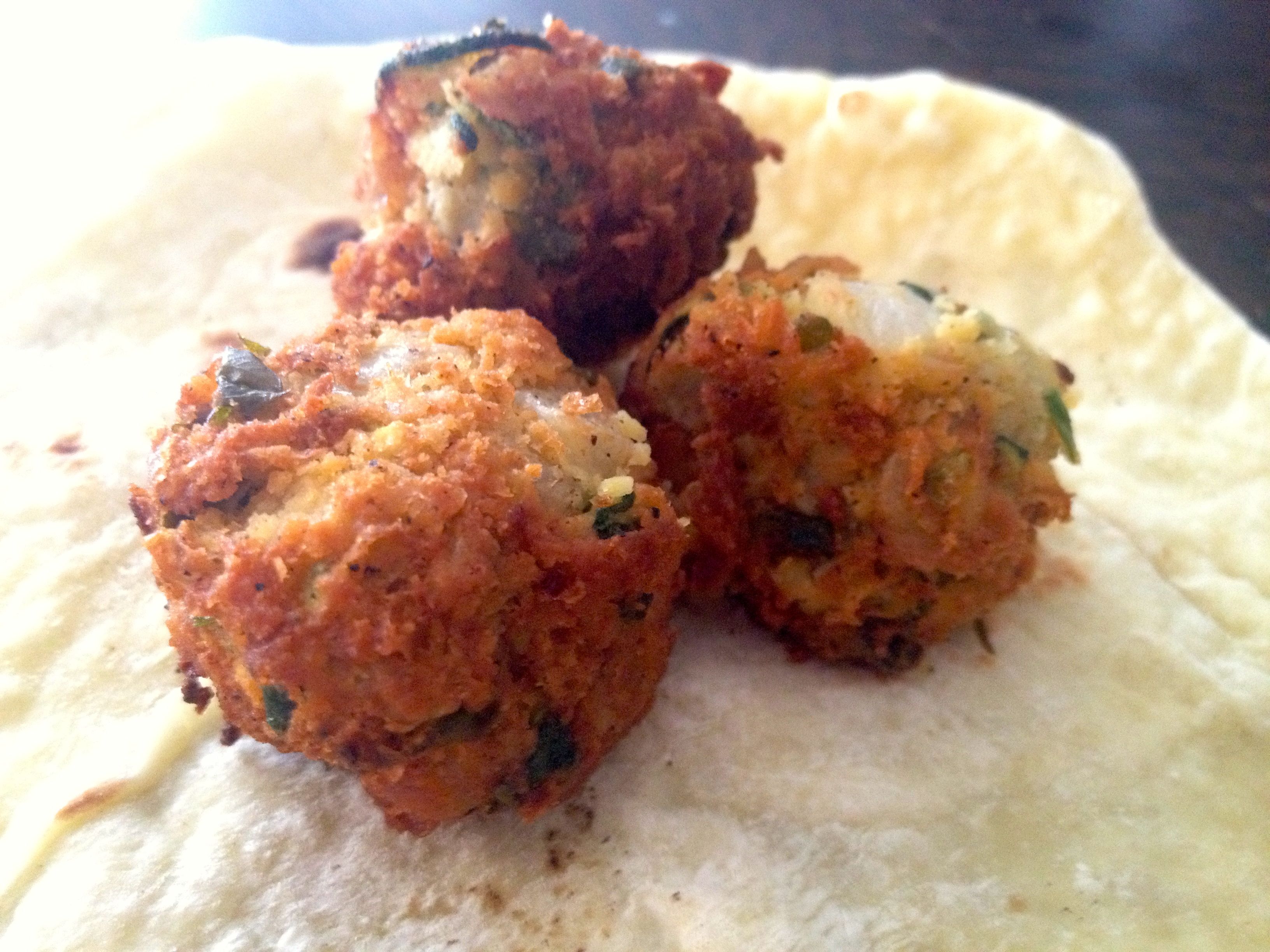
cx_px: 635
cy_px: 476
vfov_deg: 40.7
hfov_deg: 52.6
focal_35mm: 35
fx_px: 1284
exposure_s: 1/17
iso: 400
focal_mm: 4.28
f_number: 2.4
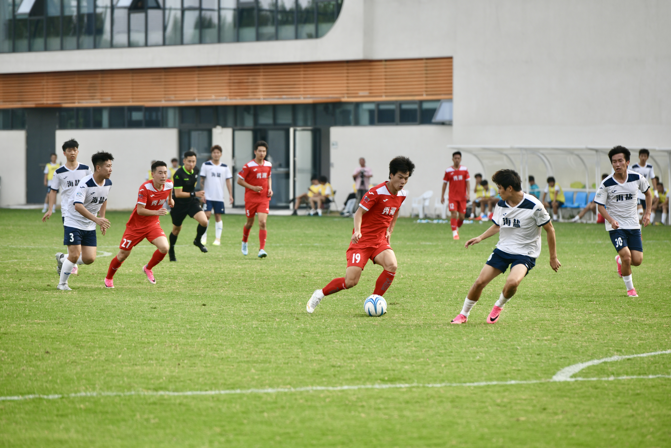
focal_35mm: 200
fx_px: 3727
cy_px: 224
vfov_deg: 6.9
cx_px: 336
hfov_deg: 10.3
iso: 200
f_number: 5
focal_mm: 200
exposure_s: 1/1000
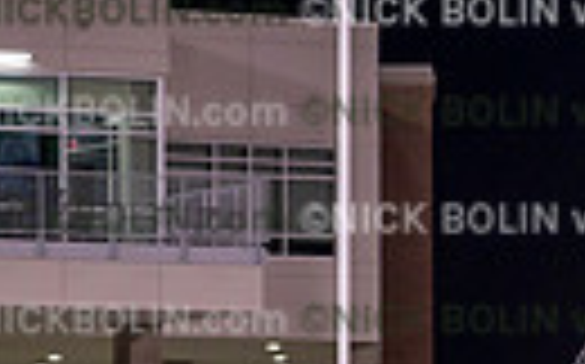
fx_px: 5081
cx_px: 644
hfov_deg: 6.6
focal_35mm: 319
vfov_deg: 4.1
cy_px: 737
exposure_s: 1/640
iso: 3200
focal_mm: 70
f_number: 4
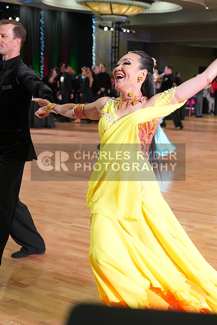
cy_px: 162
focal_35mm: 70
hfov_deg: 19.5
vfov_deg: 28.8
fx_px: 632
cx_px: 108
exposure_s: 1/200
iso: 3200
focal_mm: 70
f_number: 5.6
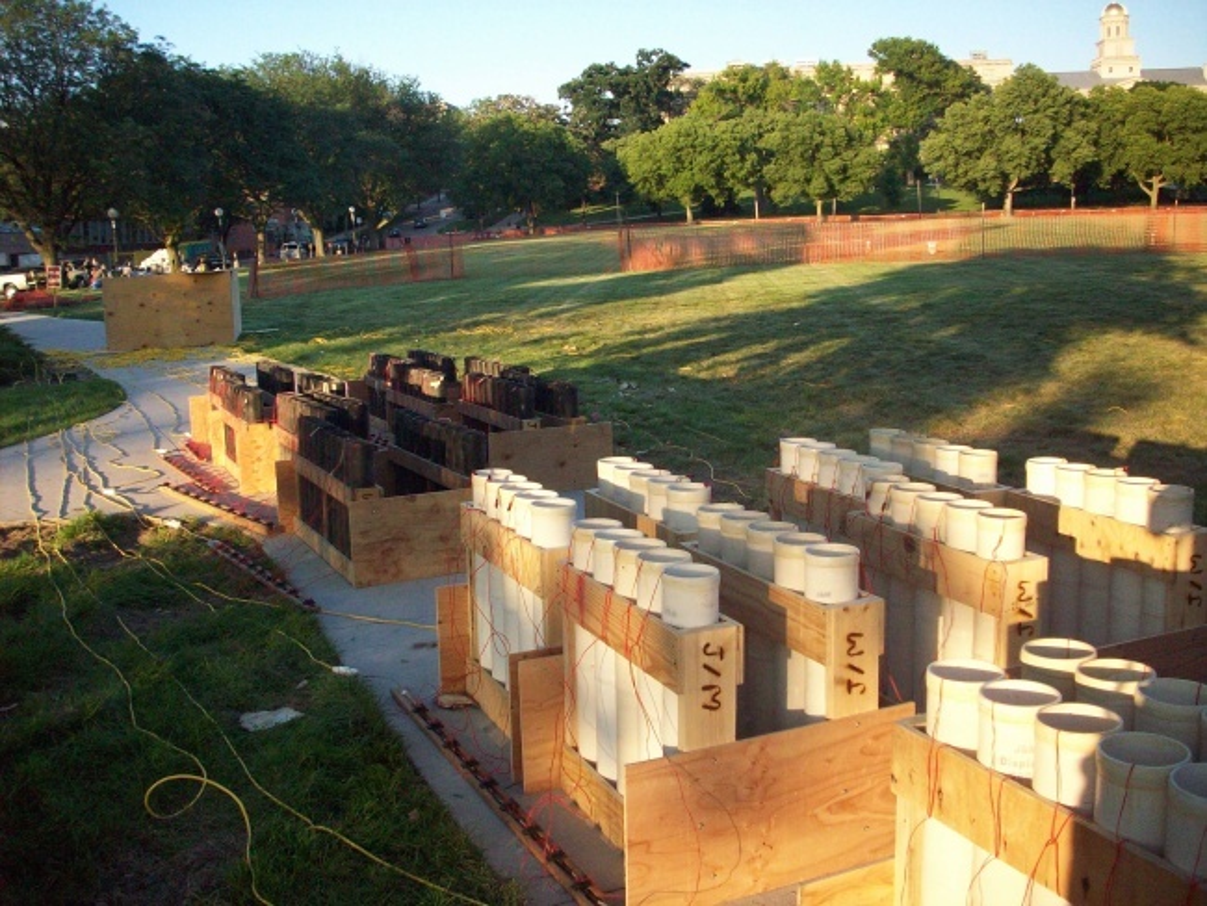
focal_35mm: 37
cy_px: 453
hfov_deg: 50.1
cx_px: 604
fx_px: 1291
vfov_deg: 38.7
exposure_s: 1/724
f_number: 2.8
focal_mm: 6.2
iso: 200
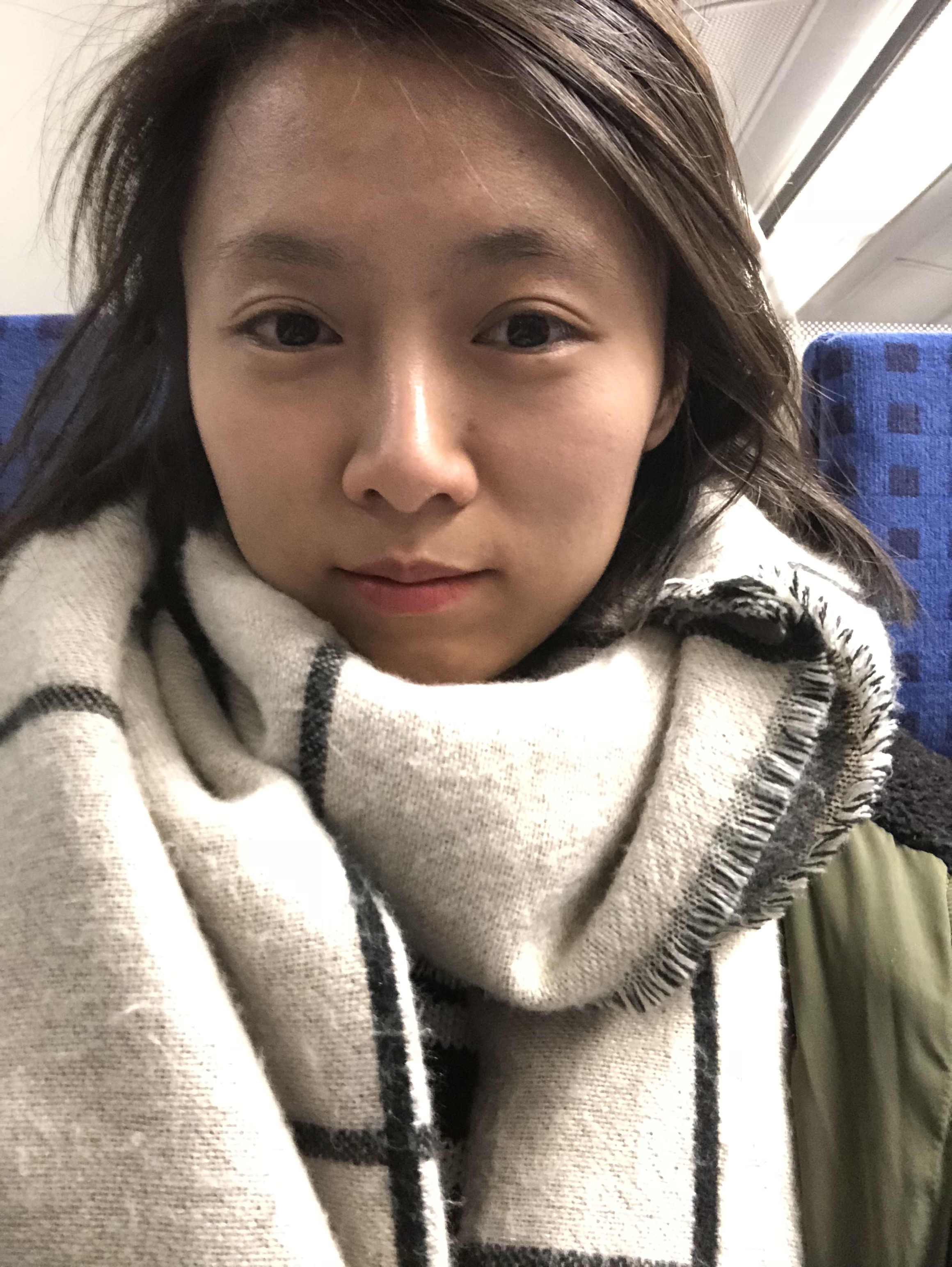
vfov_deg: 56.8
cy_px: 634
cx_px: 476
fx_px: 1172
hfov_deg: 44.2
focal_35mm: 32
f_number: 2.2
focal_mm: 2.87
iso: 500
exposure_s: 1/33
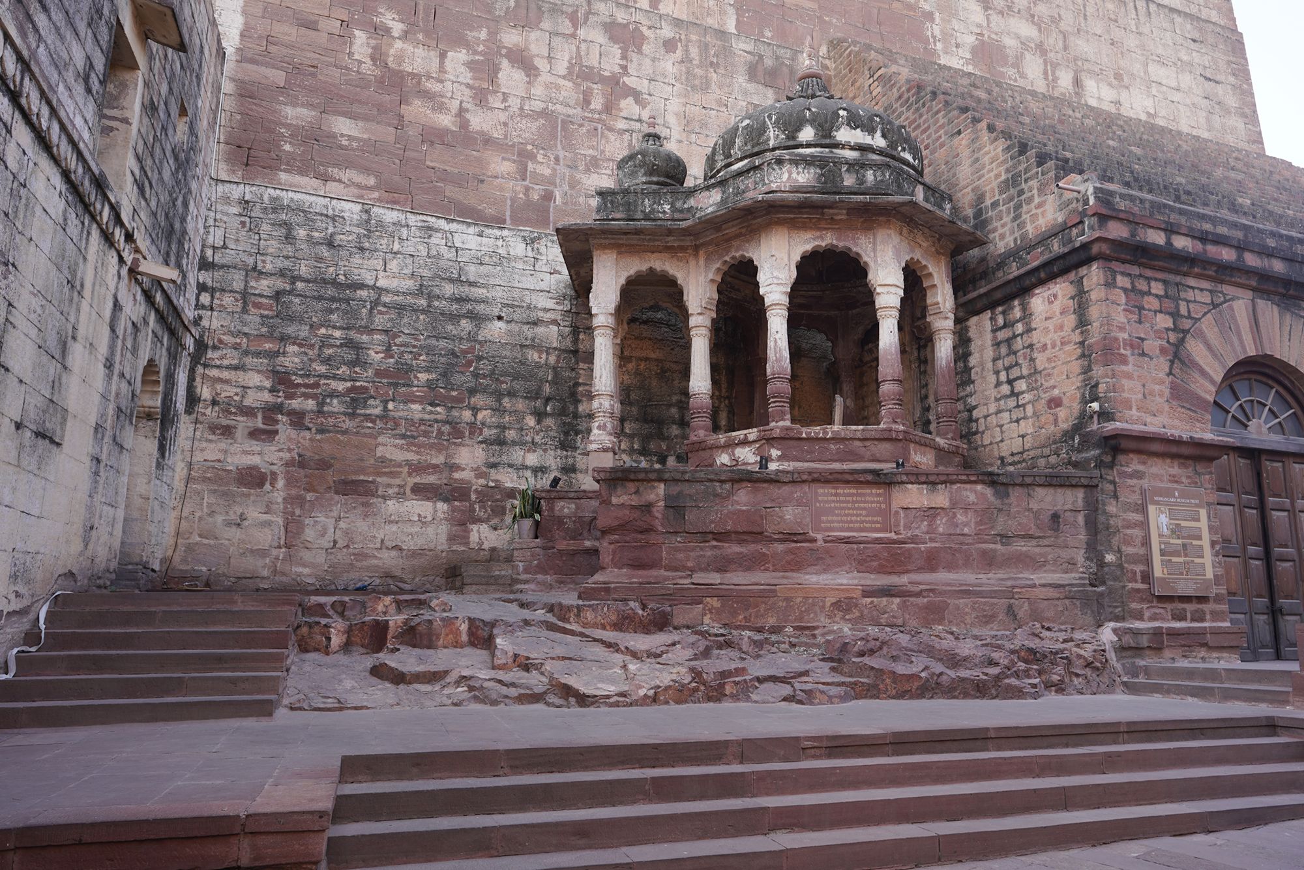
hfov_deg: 73.7
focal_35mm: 24
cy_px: 435
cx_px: 652
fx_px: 869
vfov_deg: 53.1
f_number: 5
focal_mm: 24
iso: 100
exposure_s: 1/100
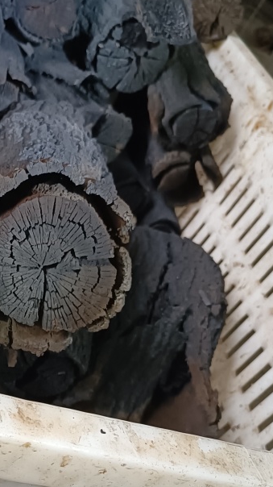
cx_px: -43
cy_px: 298
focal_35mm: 52
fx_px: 670
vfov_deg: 39.7
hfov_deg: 21.6
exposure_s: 1/33.3
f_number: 1.9
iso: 1459
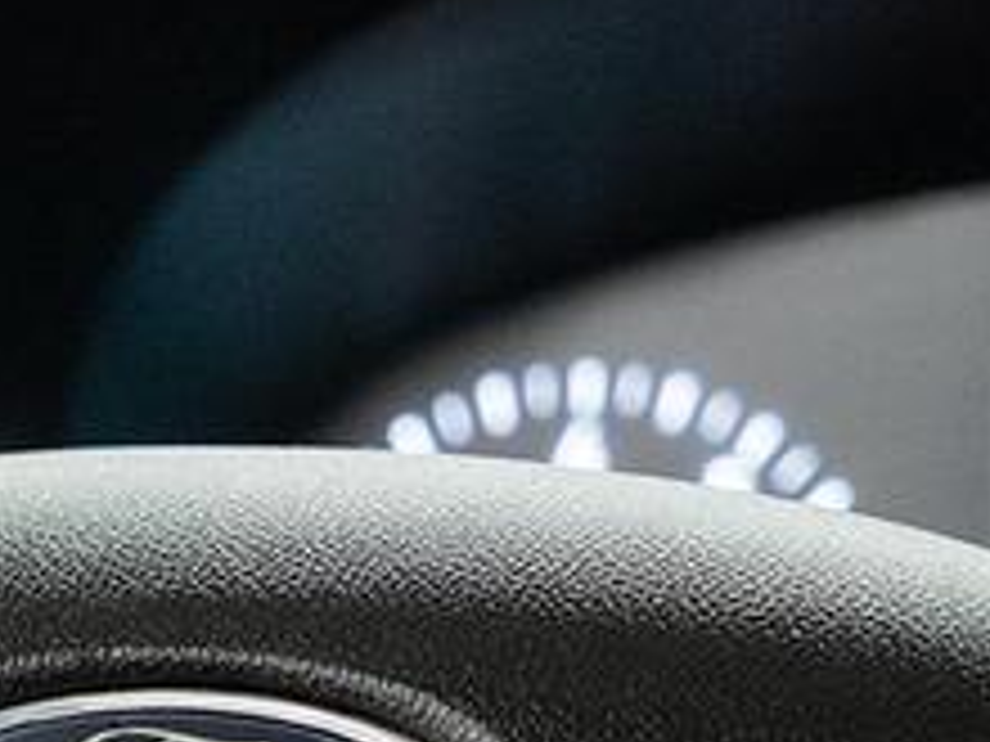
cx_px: 3
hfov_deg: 6.1
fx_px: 9209
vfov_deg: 4.6
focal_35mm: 322
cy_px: 815
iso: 1250
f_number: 4
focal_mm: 49.5
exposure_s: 1/40
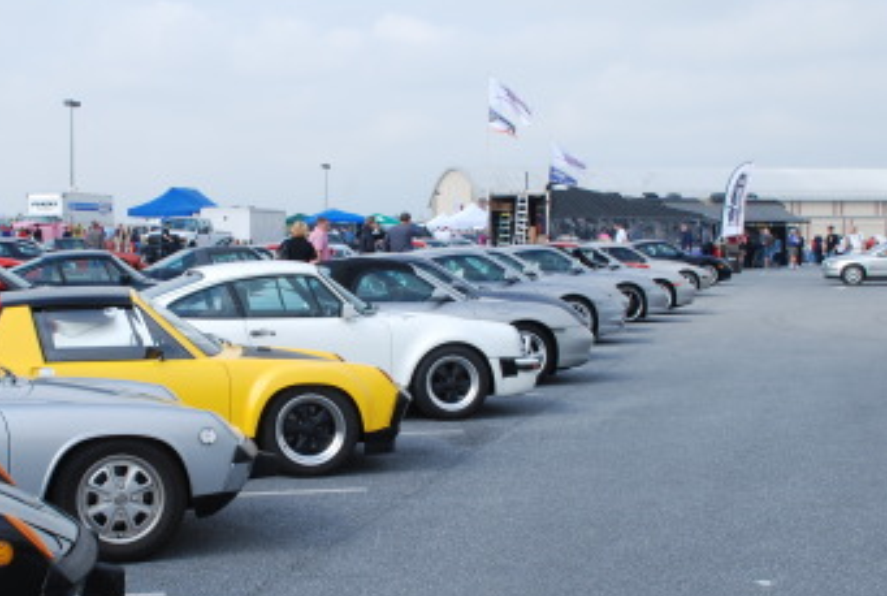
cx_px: 316
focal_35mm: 73
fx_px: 1803
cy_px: 333
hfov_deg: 27.5
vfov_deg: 18.8
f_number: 13
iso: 100
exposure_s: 1/60
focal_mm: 26
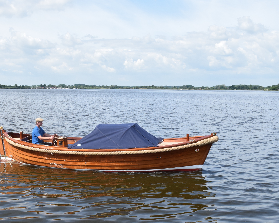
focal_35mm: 47
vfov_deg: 32.3
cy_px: 124
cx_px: 97
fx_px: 385
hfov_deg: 39.4
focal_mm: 23
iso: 640
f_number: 18
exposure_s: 1/320
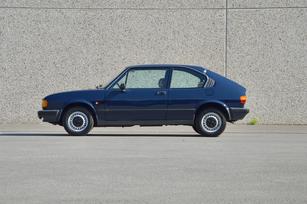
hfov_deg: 19.5
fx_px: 894
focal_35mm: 105
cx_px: 154
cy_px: 102
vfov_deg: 13.0
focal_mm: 70
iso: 400
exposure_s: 1/400
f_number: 5.3
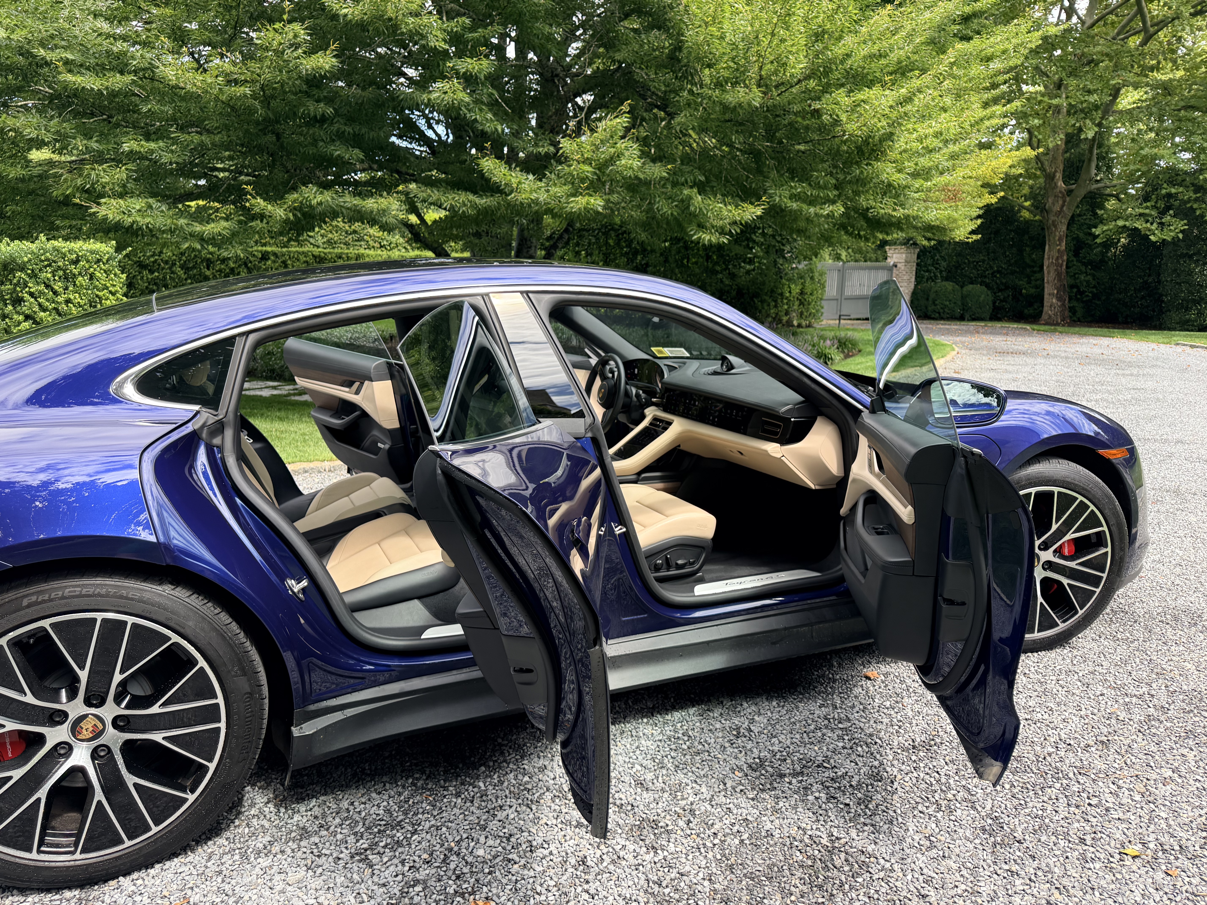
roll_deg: -0.1
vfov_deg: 56.8
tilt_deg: -10.2
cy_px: 452
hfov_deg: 71.6
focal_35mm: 24
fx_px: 837
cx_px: 604
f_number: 1.78
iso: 100
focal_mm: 6.76
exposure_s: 1/1106
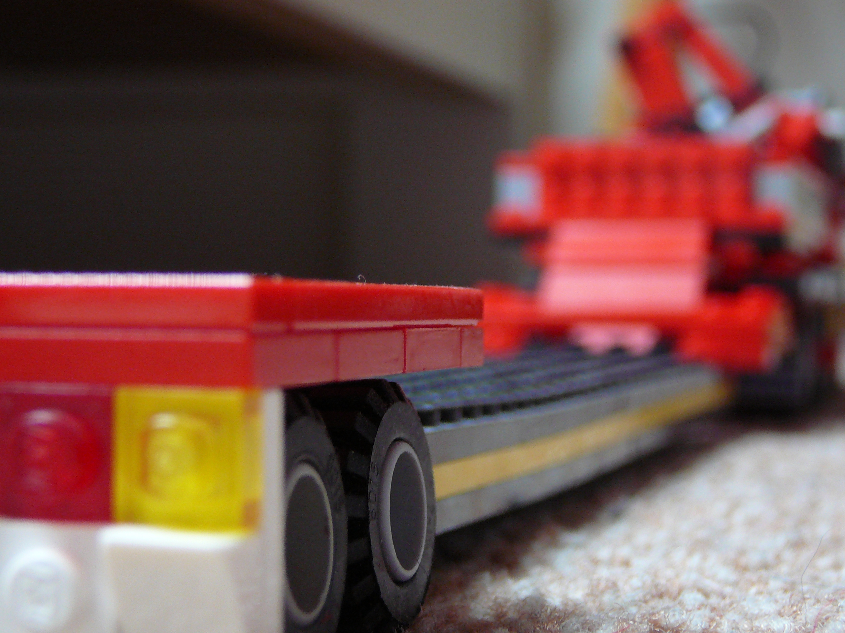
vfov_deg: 19.1
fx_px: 1880
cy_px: 316
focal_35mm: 77
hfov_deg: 25.3
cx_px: 422
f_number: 3.7
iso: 200
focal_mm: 11.5
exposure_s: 1/8
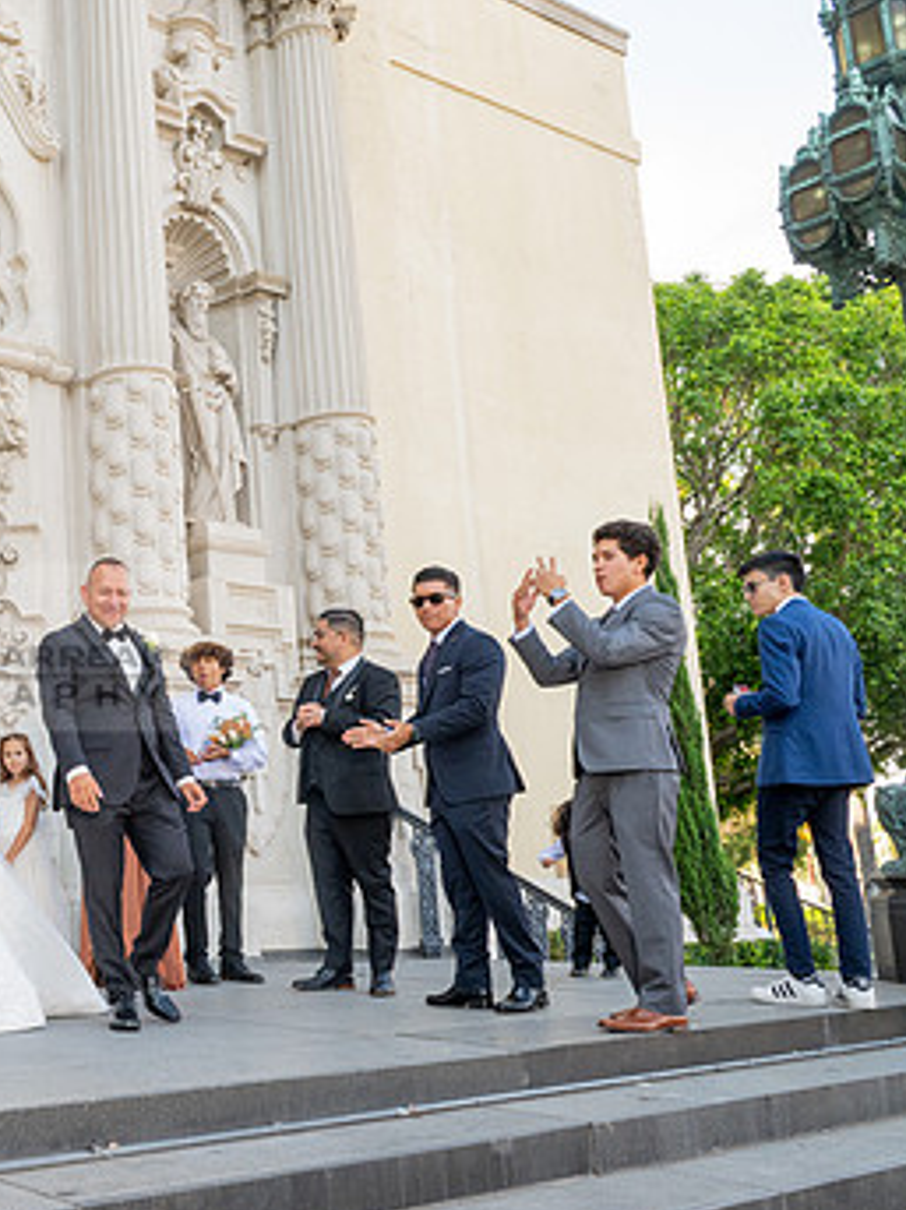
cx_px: -106
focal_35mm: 39
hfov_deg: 32.2
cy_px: 647
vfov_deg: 47.8
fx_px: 1362
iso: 1000
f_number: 9
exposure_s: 1/200
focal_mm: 24
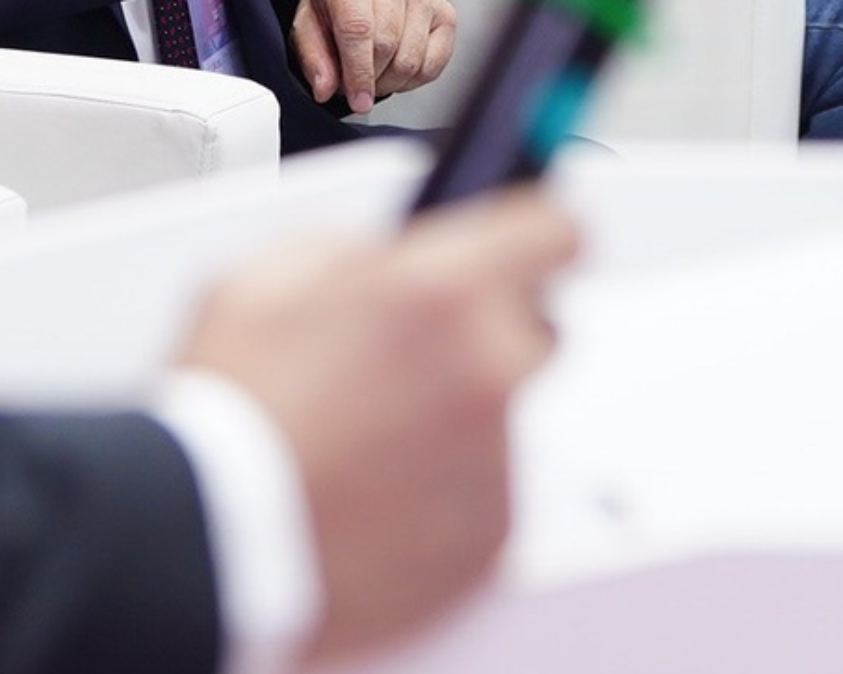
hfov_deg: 5.2
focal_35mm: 370
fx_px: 9229
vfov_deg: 4.1
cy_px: -776
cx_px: 286
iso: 640
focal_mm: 70
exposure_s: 1/100
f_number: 3.2
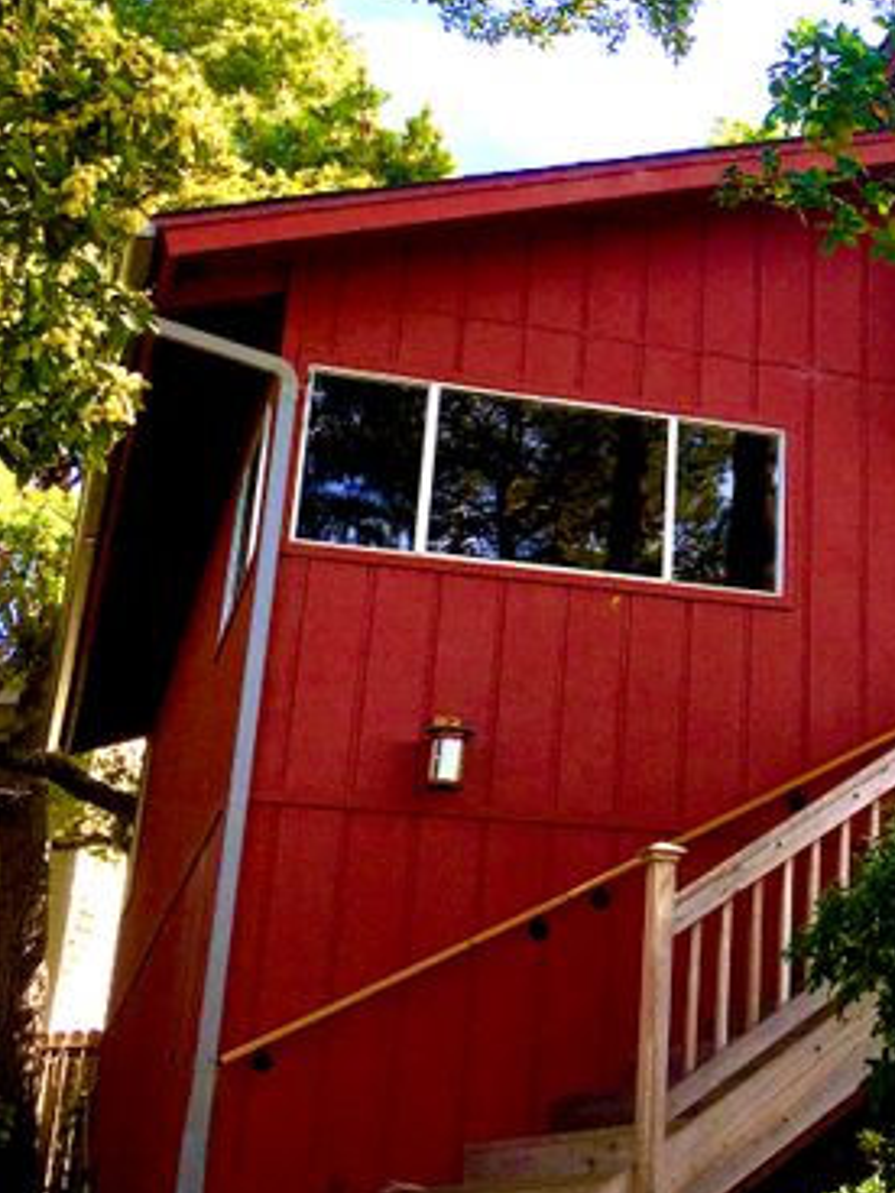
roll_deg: +0.6
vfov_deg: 30.4
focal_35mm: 63
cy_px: 344
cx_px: 918
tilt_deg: +26.1
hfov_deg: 22.3
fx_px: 2172
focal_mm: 4.15
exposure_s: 1/530
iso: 25
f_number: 2.2
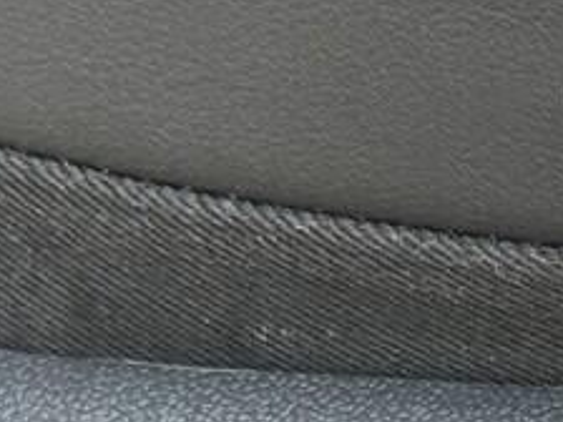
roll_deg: -4.3
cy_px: 980
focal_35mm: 308
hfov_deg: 6.2
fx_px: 5009
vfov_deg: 4.7
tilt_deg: -37.7
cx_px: 1234
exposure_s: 1/163
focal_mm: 6.76
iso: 64
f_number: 1.78
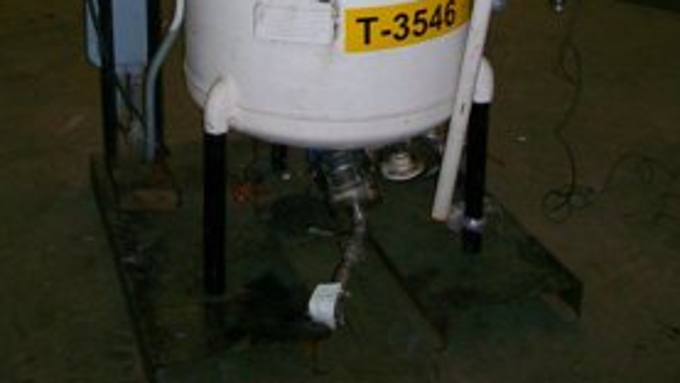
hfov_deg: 36.6
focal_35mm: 57
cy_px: -77
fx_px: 1028
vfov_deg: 19.8
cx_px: 329
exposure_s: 1/60
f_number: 2.8
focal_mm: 5.7
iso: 160
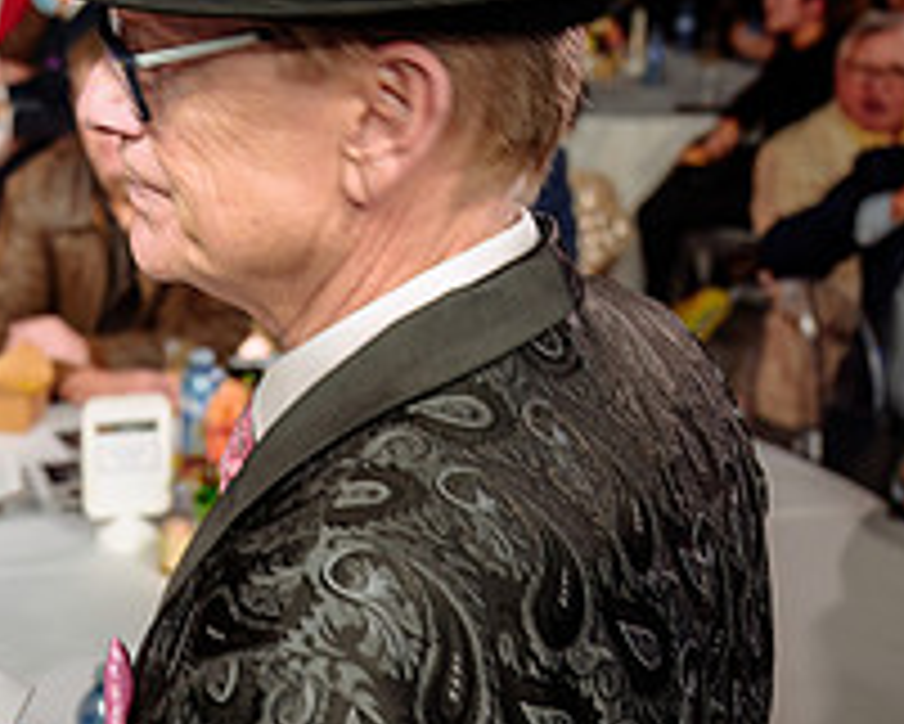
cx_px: -9
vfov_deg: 23.5
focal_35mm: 65
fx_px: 1740
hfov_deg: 27.4
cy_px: 281
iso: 500
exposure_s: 1/50
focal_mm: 24
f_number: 3.2
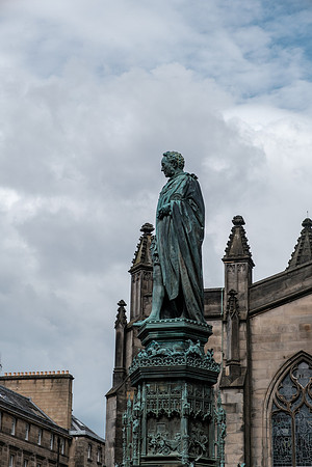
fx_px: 1079
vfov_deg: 24.5
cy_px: 234
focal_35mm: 83
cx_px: 156
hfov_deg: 16.5
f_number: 5.6
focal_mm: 55
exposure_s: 1/2000
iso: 160
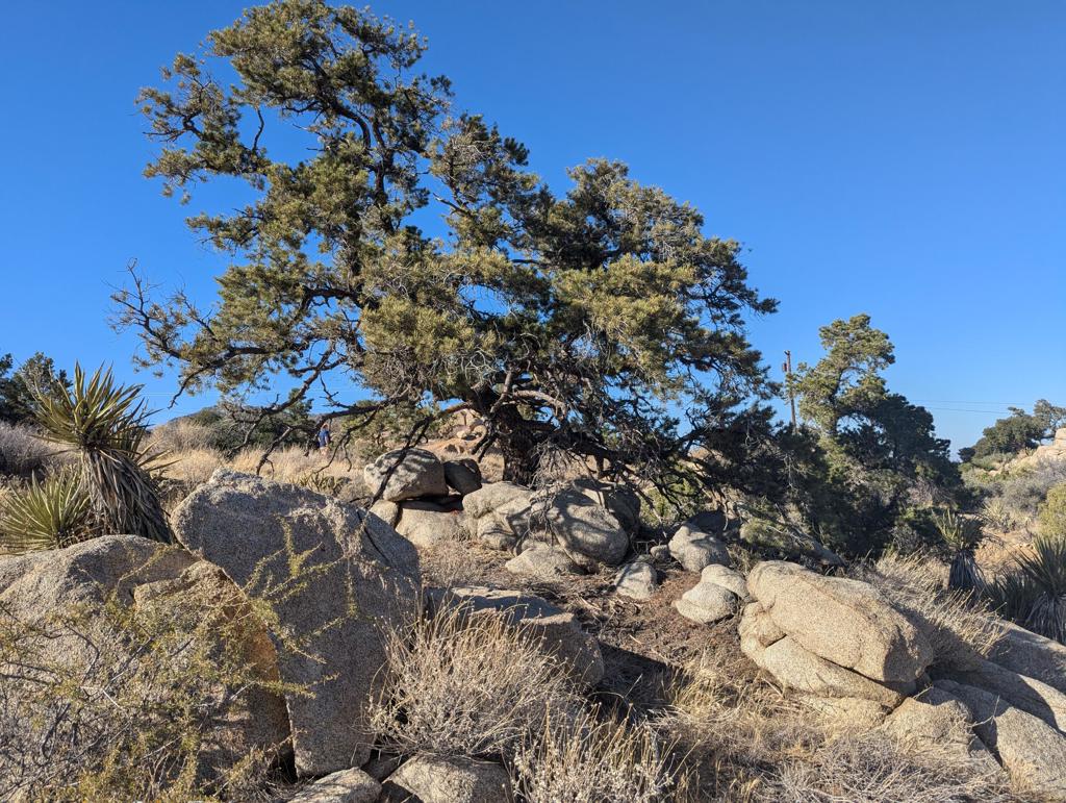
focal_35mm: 24
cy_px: 402
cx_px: 533
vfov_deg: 56.9
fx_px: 740
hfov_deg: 71.5
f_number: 1.85
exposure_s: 1/1795
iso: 46
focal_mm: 6.81
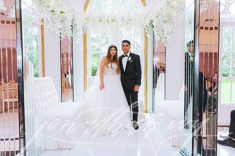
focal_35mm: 24
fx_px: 157
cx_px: 118
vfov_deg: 53.2
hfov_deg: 73.7
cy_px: 78
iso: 800
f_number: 2.8
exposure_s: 1/200
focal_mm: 24
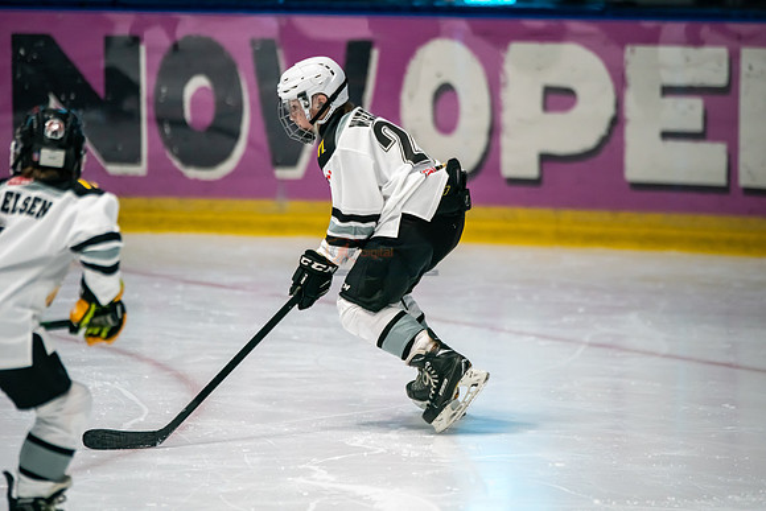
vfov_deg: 5.0
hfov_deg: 7.5
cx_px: 383
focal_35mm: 274
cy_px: 256
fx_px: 5831
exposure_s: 1/1600
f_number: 3.2
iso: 3200
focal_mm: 274
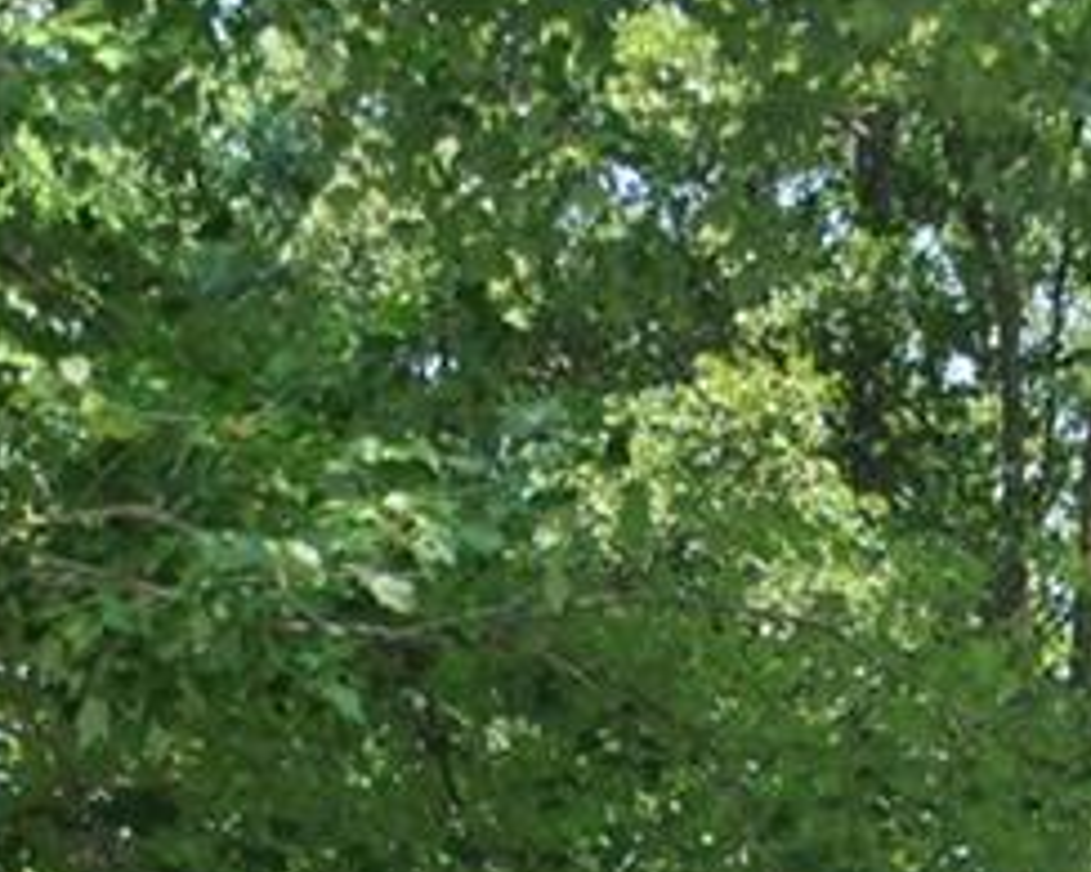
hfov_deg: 13.6
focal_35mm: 142
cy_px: 1109
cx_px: 604
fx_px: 4583
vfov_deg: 10.6
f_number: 4.2
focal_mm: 24
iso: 100
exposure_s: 1/200
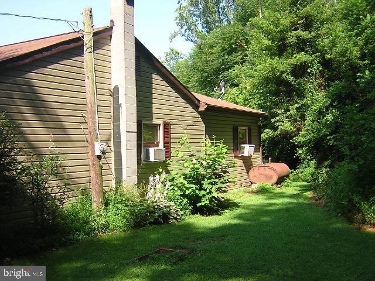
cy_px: 140
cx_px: 188
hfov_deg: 51.4
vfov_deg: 39.7
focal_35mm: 36
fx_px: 390
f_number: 2.6
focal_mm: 4.7
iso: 100
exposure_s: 1/279
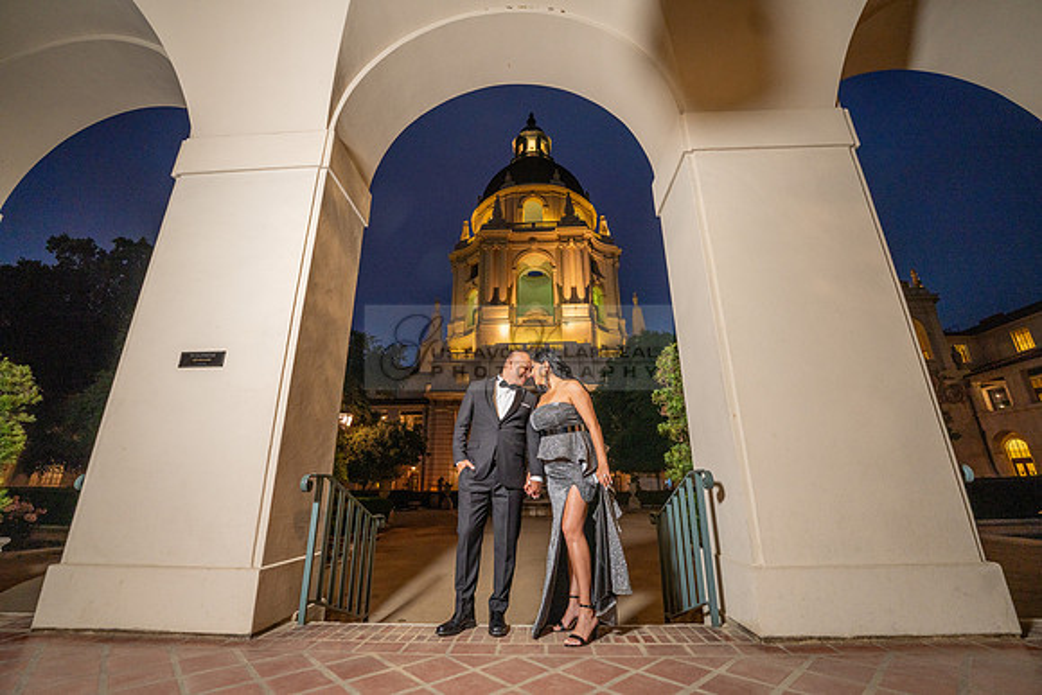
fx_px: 405
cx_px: 521
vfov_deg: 81.2
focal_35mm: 14
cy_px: 348
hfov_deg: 104.2
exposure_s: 1/160
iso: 800
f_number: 2.8
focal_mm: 14
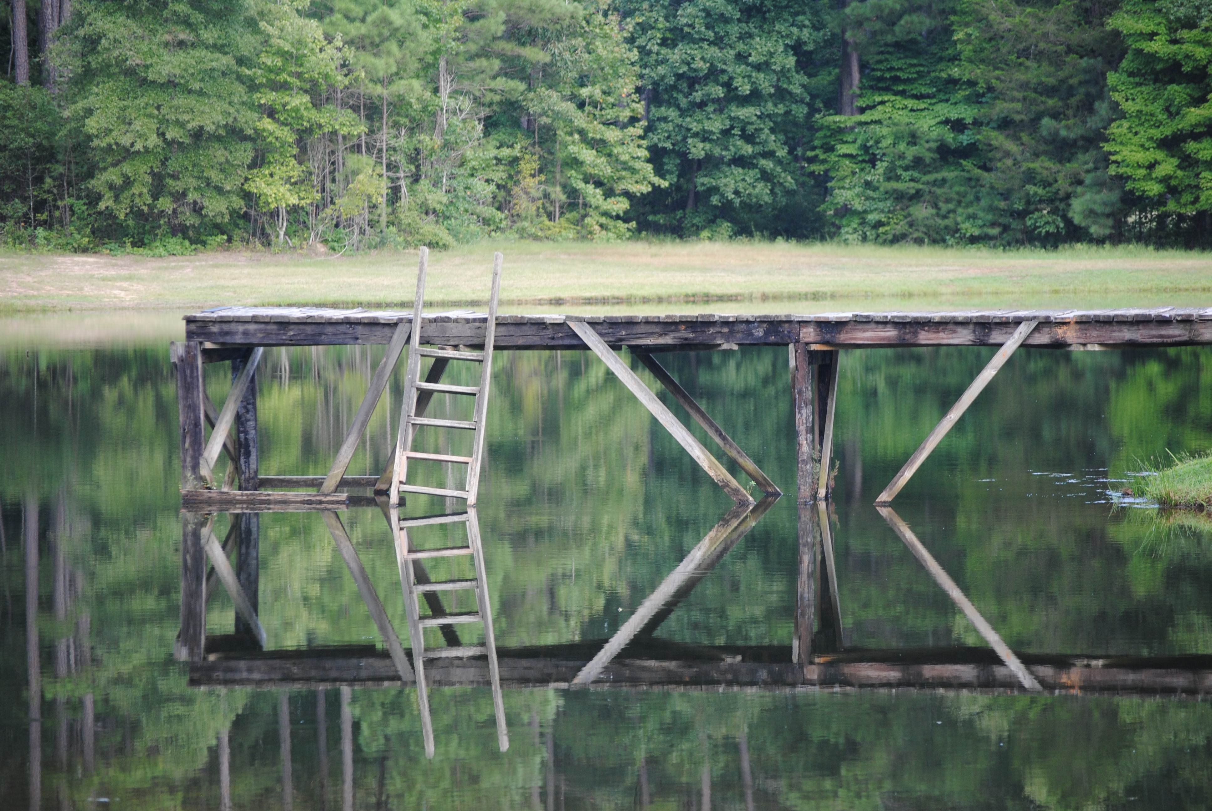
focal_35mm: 147
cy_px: 406
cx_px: 606
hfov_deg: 13.9
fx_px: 4955
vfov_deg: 9.4
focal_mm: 98
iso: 220
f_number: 4.5
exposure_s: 1/125
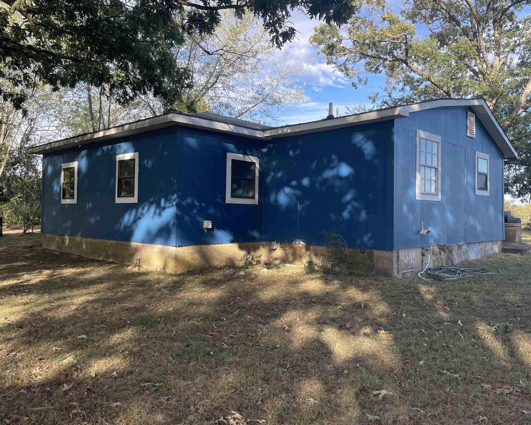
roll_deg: -1.1
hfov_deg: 62.1
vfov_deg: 51.5
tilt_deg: +0.1
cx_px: 290
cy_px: 208
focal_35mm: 28
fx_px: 440
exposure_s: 1/703
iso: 32
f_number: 1.6
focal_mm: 4.2
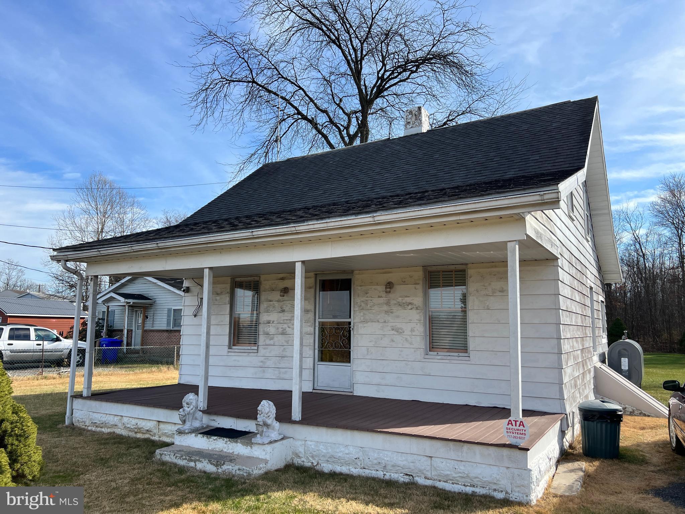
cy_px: 257
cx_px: 342
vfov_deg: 53.1
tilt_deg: +8.6
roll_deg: +0.5
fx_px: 515
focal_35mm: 26
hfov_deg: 67.3
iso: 50
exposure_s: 1/2915
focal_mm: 5.7
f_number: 1.5
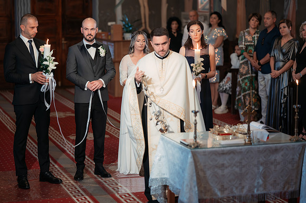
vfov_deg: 15.2
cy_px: 107
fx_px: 763
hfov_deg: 22.7
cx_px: 144
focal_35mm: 90
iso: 1600
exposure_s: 1/200
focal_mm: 85
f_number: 1.8
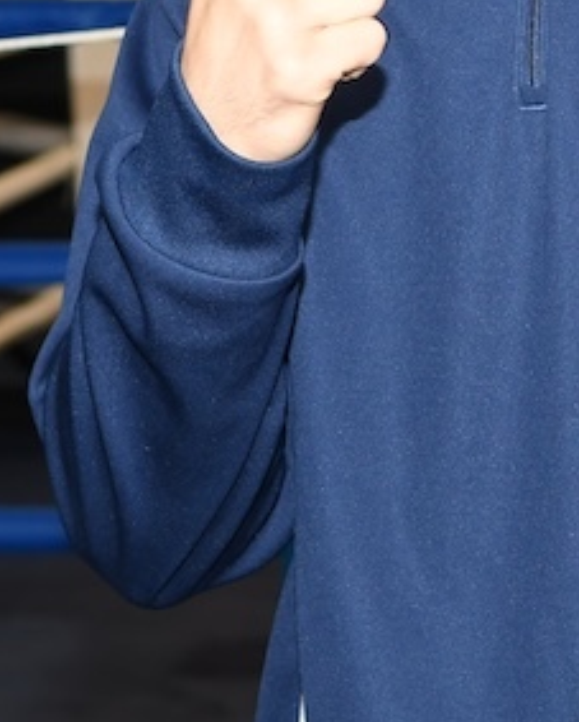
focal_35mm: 224
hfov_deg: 6.8
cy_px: -70
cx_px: 1008
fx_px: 4790
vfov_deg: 8.5
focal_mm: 44
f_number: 4.5
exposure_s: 1/100
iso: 400
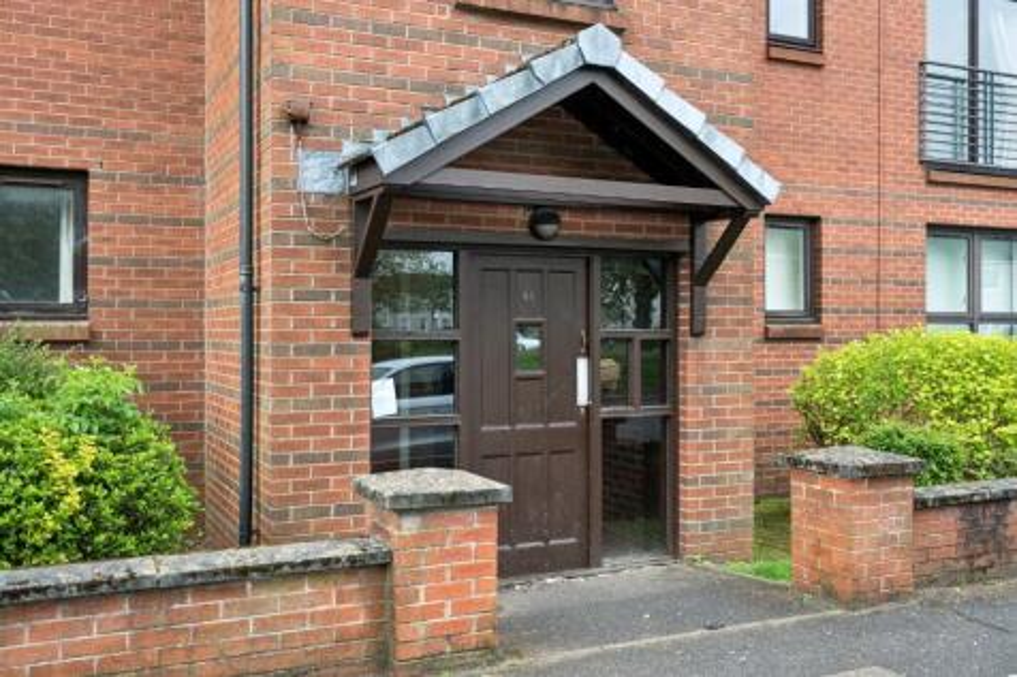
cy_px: 338
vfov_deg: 37.8
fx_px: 988
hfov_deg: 54.5
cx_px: 508
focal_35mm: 35
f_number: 4
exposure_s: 1/320
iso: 800
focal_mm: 35
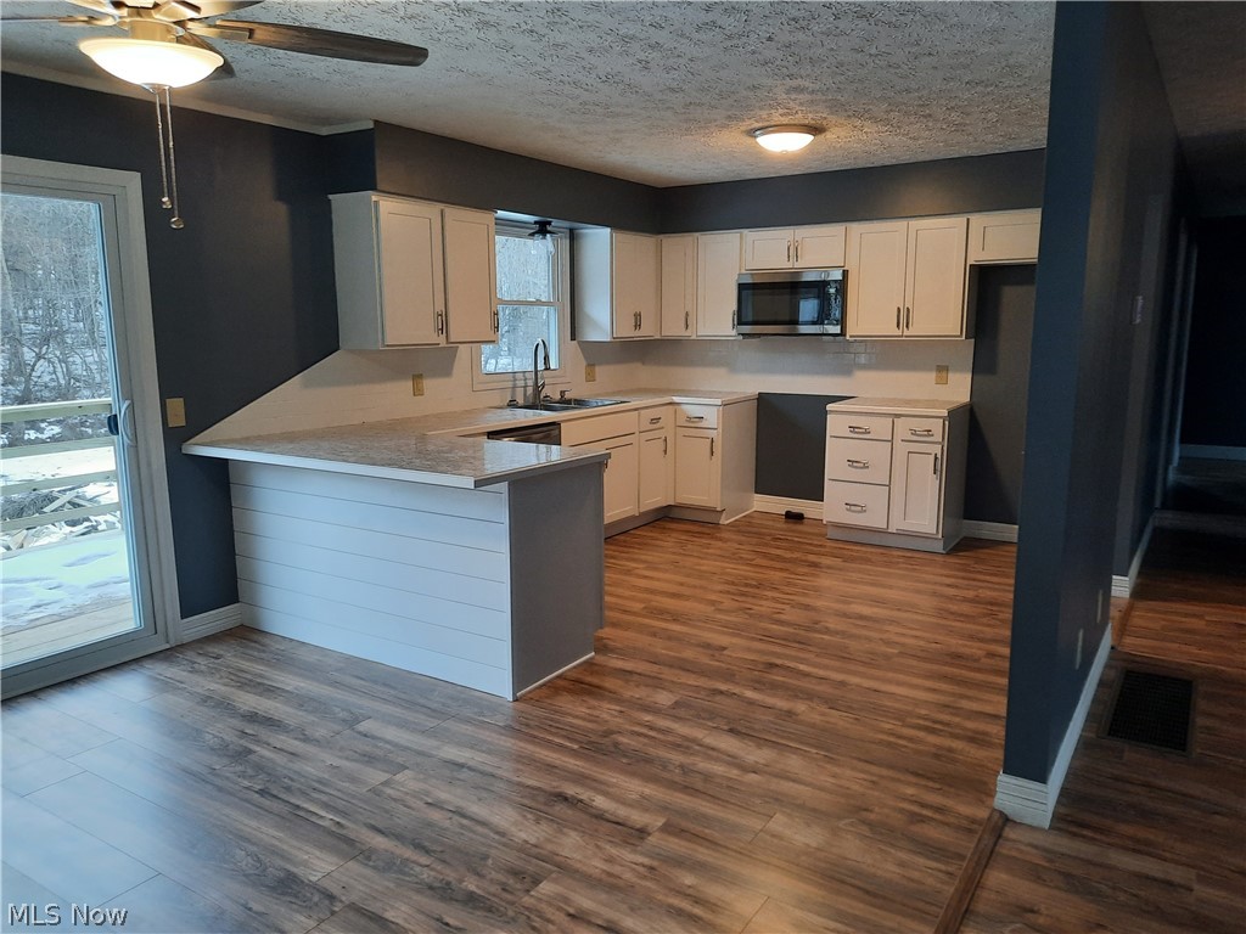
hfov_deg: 69.4
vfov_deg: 54.9
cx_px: 623
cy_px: 467
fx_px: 900
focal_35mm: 25
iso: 250
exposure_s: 1/60
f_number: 2
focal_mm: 4.6
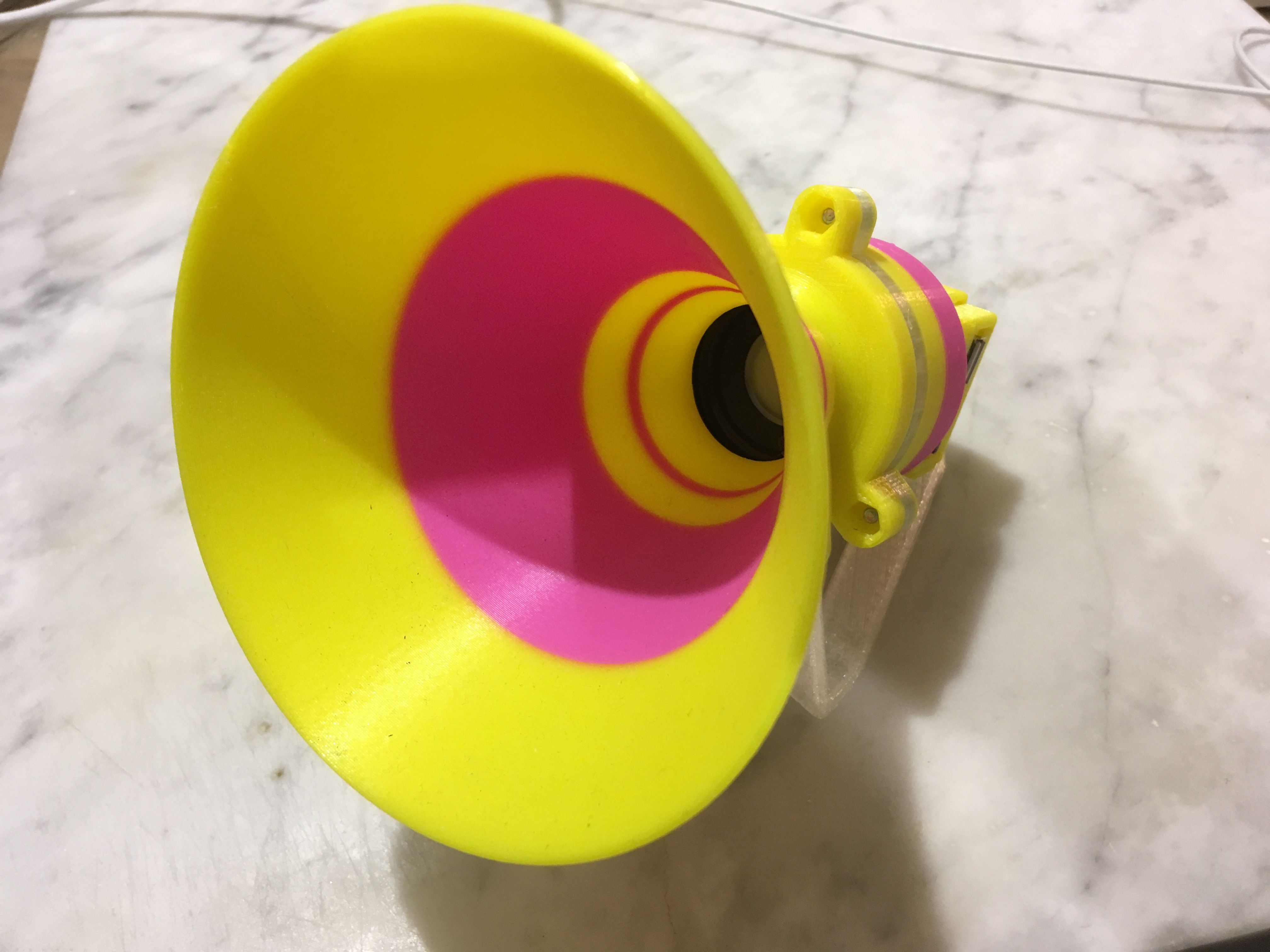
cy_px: 476
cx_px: 635
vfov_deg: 48.2
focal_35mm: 29
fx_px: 1064
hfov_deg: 61.7
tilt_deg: -48.3
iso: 125
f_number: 2.2
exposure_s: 1/33
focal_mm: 4.15
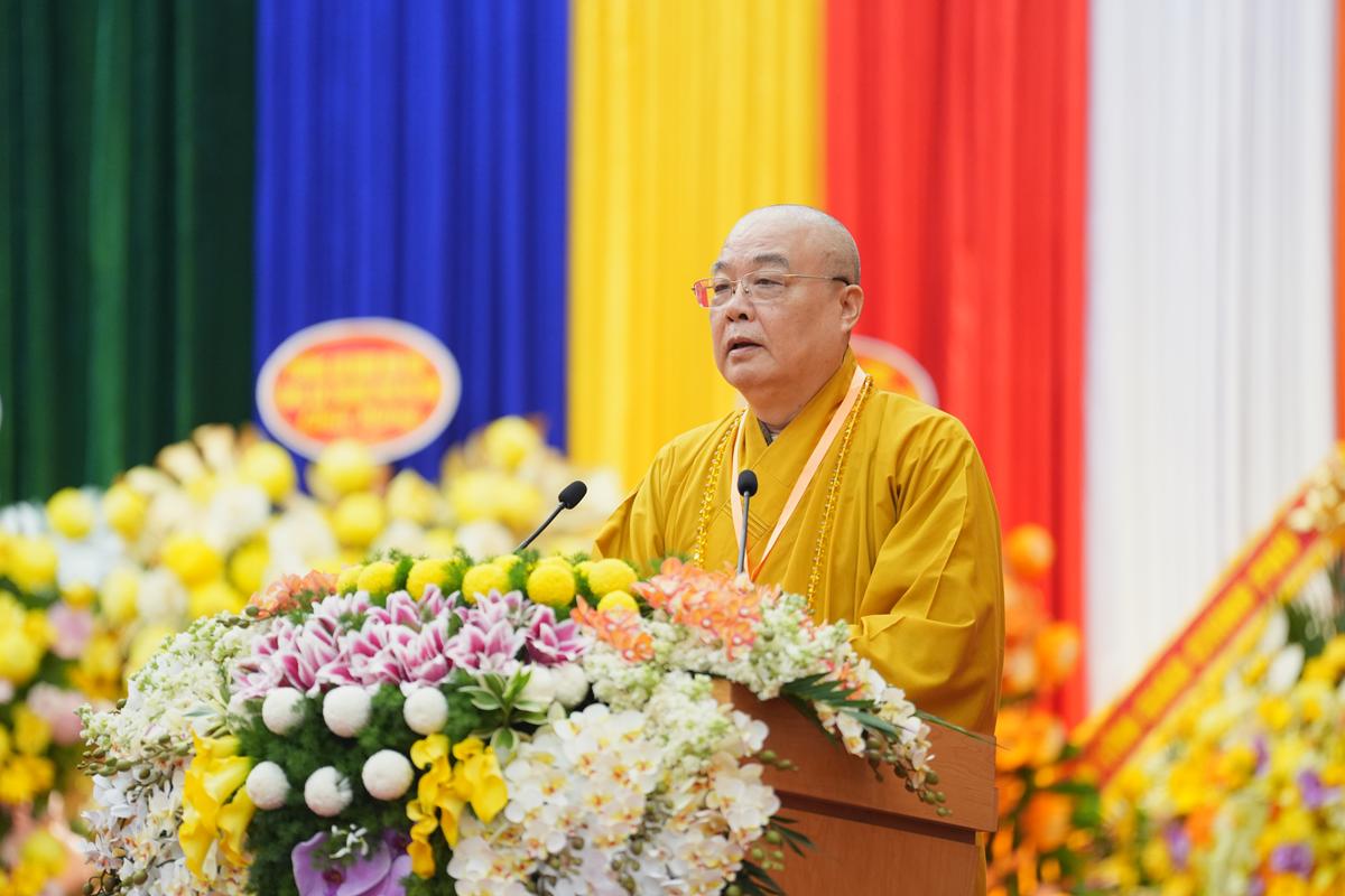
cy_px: 448
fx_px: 7472
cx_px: 672
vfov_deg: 6.9
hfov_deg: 10.3
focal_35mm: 200
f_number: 2.8
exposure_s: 1/200
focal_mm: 200
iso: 2500
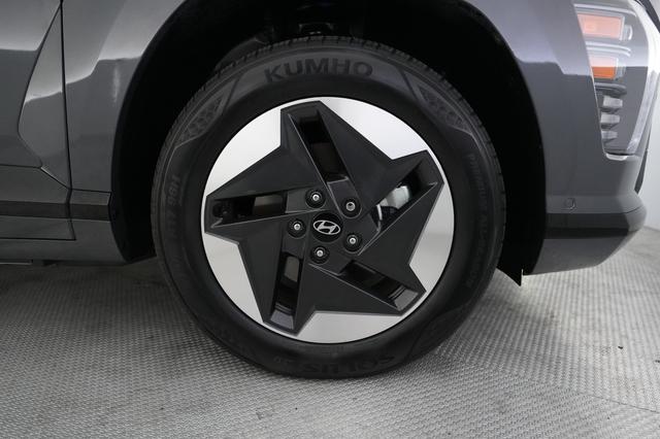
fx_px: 440
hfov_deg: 73.8
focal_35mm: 24
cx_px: 330
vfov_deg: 53.1
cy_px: 220
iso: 5000
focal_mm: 24
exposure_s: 1/160
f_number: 2.8
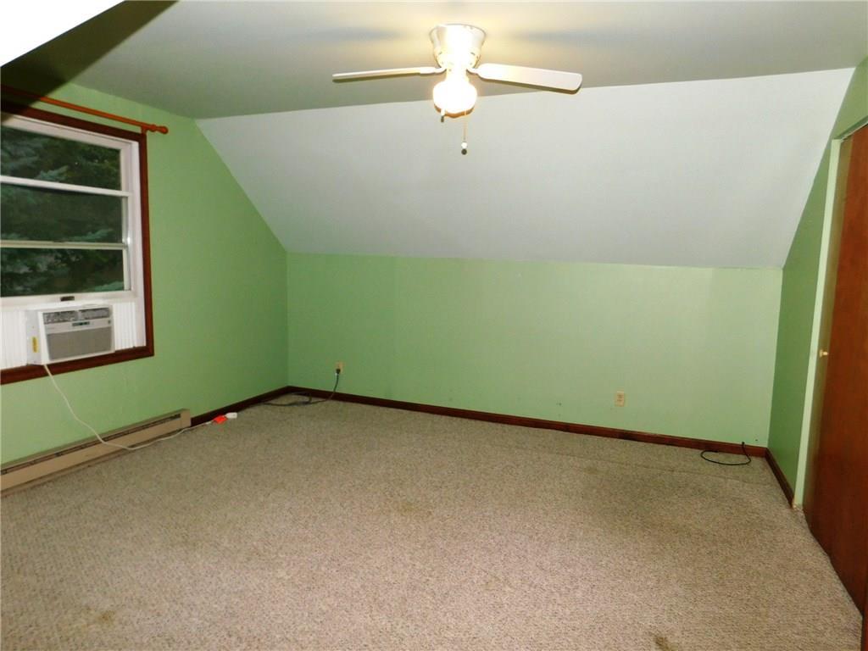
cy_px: 326
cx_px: 434
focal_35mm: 23
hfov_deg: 73.9
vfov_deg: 58.9
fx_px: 577
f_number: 3
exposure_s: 1/30
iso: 200
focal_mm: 4
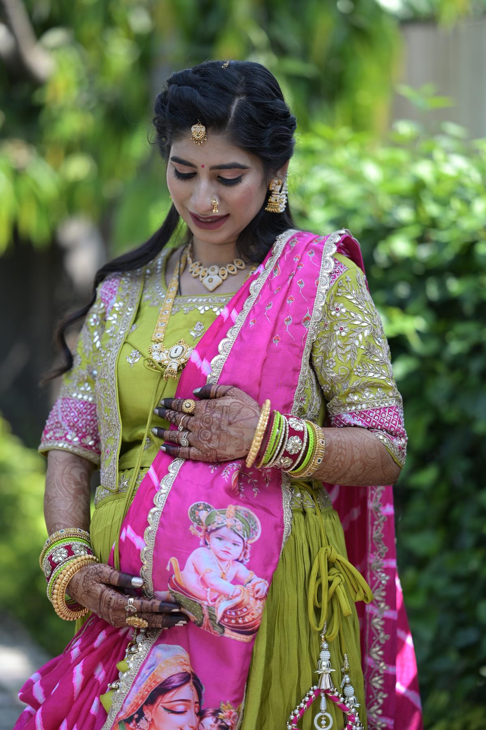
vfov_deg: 23.9
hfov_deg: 16.1
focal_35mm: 85
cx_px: 243
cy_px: 365
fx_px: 1723
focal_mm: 85
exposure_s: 1/640
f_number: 1.8
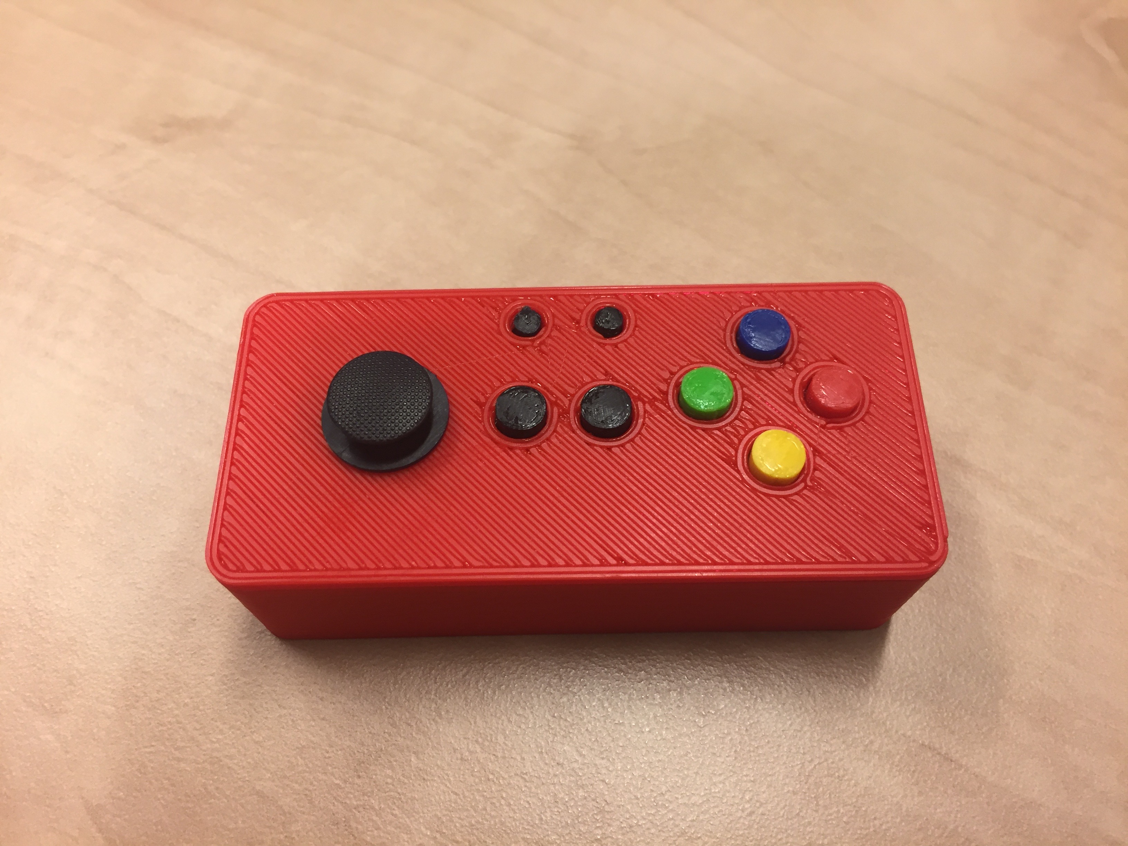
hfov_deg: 61.7
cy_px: 423
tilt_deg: -63.7
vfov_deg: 48.2
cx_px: 564
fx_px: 945
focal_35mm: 29
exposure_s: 1/30
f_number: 2.2
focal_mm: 4.15
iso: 64
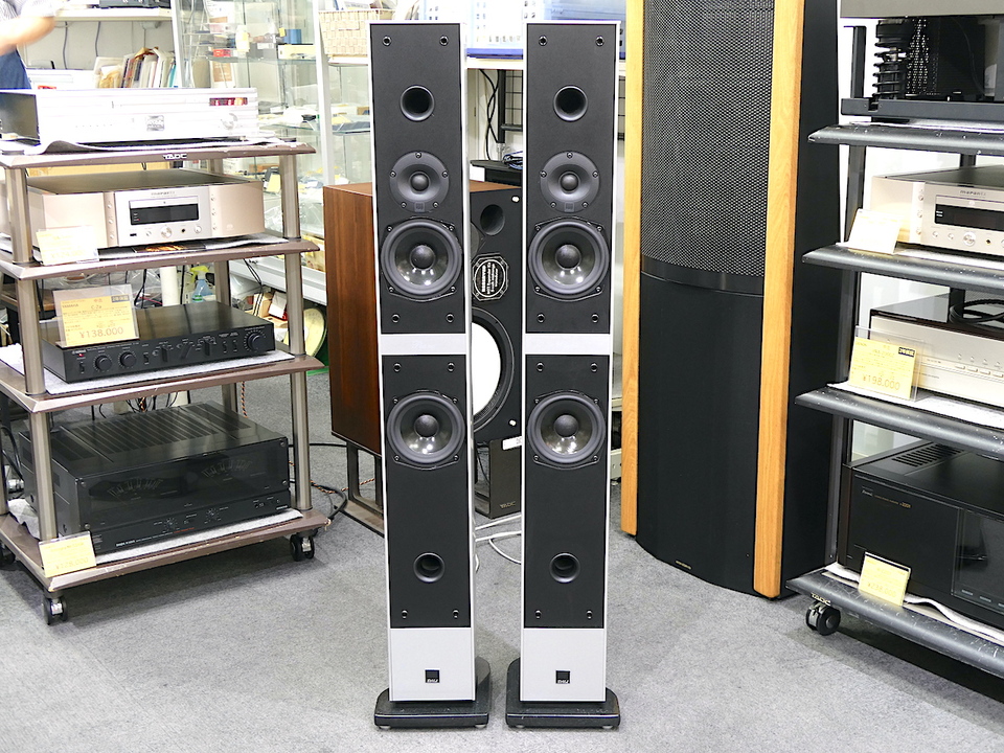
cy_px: 376
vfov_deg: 32.9
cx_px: 502
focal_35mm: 44
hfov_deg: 42.9
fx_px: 1276
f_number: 3.9
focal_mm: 7.8
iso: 100
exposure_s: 1/2
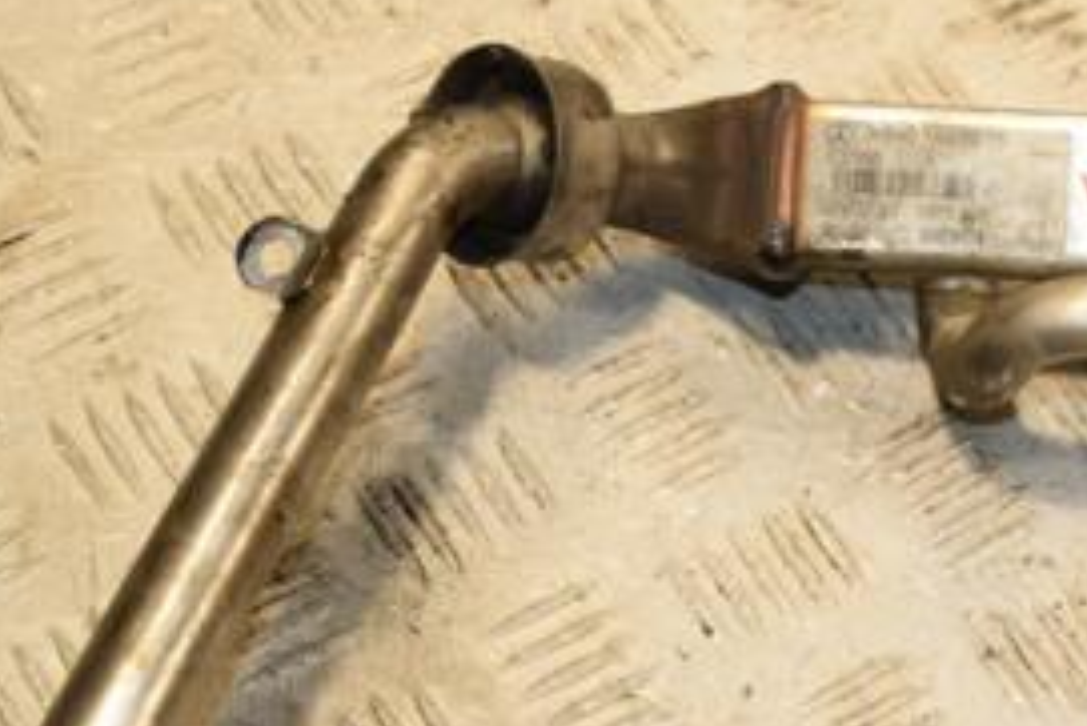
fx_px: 3414
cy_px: 445
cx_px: 987
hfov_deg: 17.8
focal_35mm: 113
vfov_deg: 12.1
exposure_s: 1/200
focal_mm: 34
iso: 800
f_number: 8
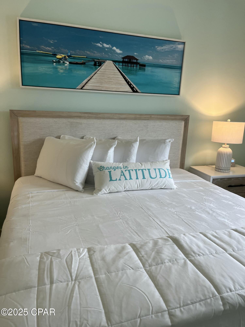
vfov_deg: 67.3
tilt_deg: -13.4
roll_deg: -2.5
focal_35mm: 26
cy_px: 164
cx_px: 122
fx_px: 245
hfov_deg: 53.1
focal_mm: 5.1
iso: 80
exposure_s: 1/120
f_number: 1.6
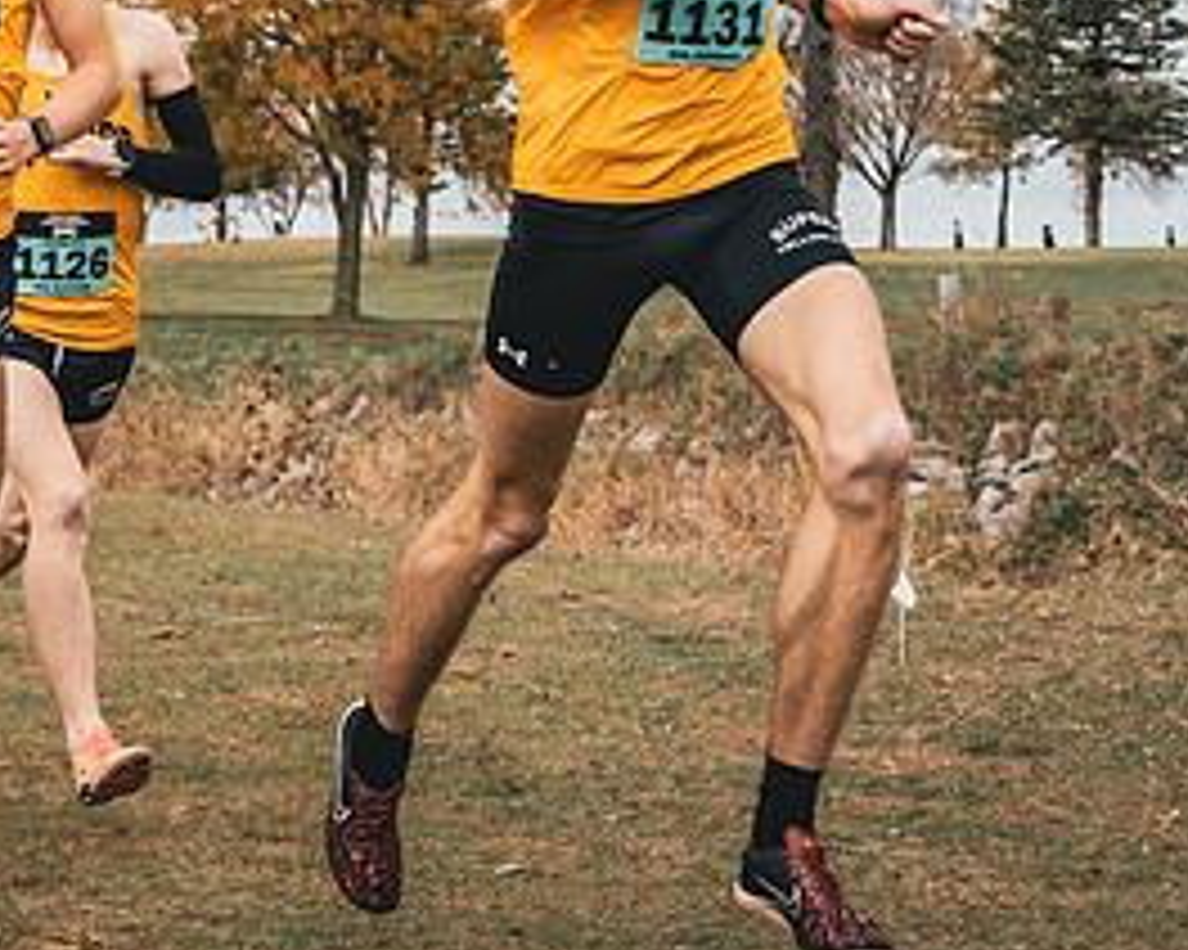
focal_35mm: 109
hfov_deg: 17.5
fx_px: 3831
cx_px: 216
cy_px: 124
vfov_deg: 14.0
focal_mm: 50
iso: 400
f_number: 6.3
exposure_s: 1/1250
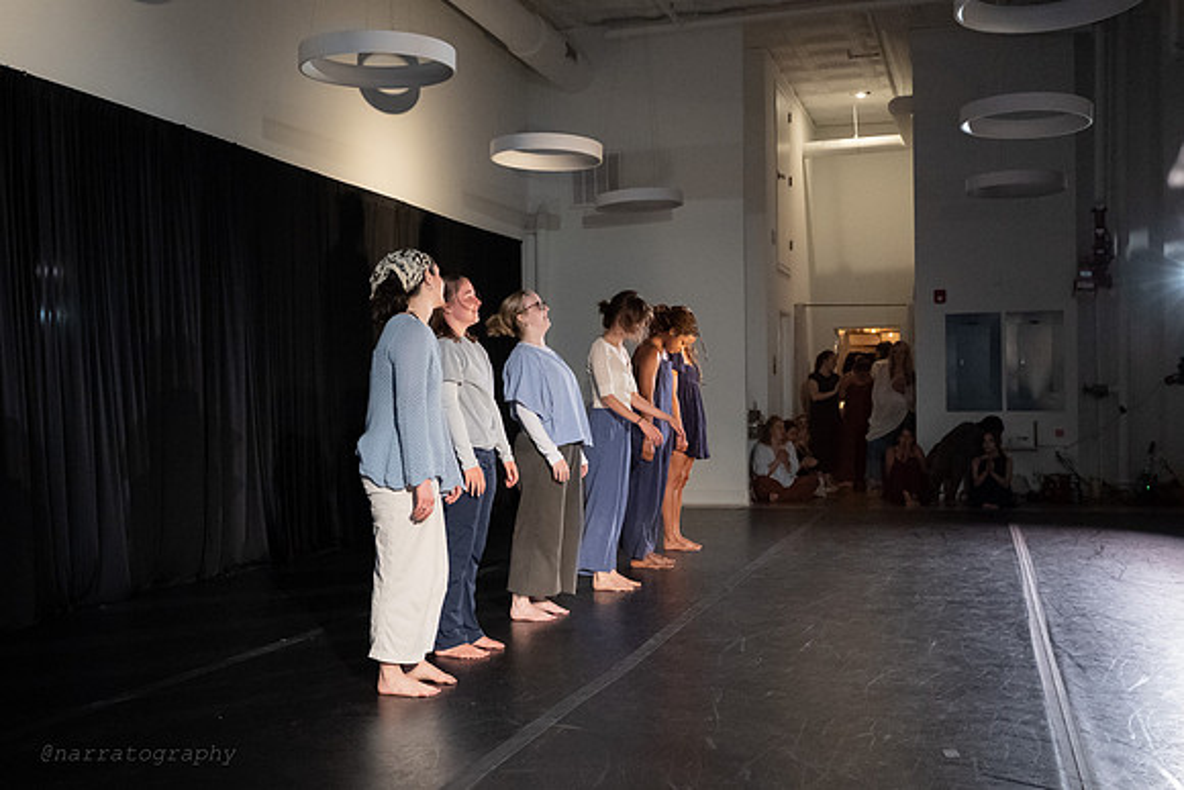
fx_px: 1245
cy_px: 399
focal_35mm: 38
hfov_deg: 50.8
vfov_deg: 35.2
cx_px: 565
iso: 6400
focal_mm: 28
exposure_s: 1/320
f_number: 4
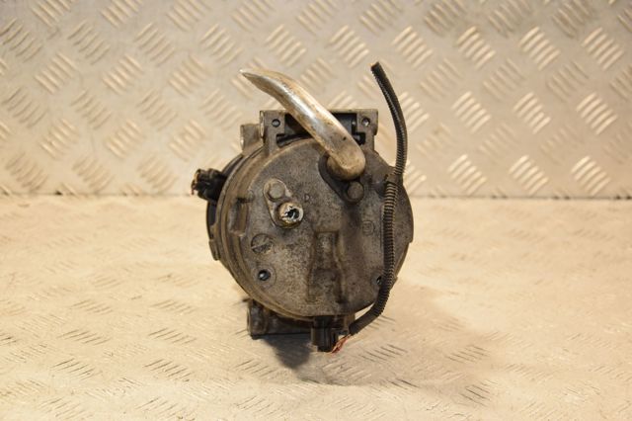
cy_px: 210
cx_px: 316
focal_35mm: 78
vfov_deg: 17.5
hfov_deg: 26.0
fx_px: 1369
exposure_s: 1/200
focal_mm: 52
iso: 800
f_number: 5.6
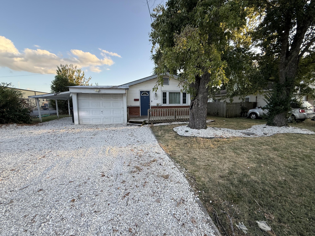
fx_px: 127
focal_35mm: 14
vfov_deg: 85.7
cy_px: 118
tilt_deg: -5.4
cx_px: 158
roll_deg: +0.7
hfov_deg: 102.1
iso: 64
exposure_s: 1/207
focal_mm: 2.22
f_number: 2.2
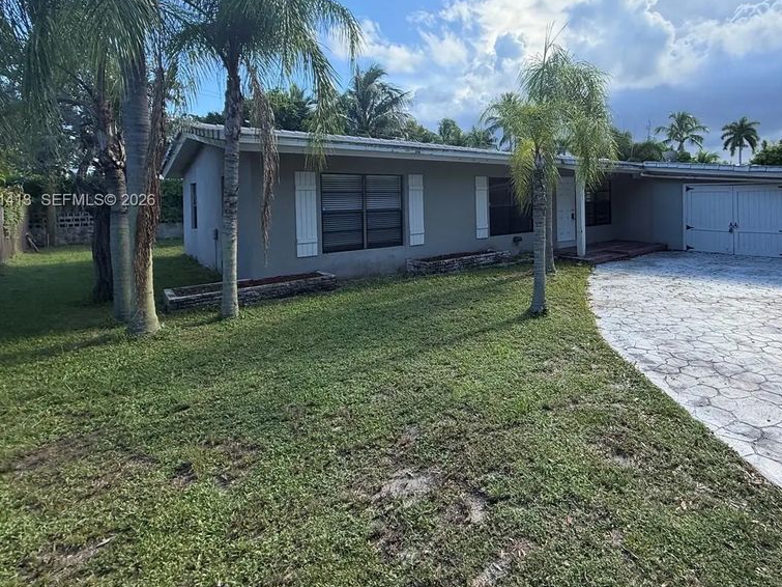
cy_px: 201
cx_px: 480
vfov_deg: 67.0
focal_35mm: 19
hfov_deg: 83.3
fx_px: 429
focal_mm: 2.22
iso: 64
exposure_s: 1/502
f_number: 2.2
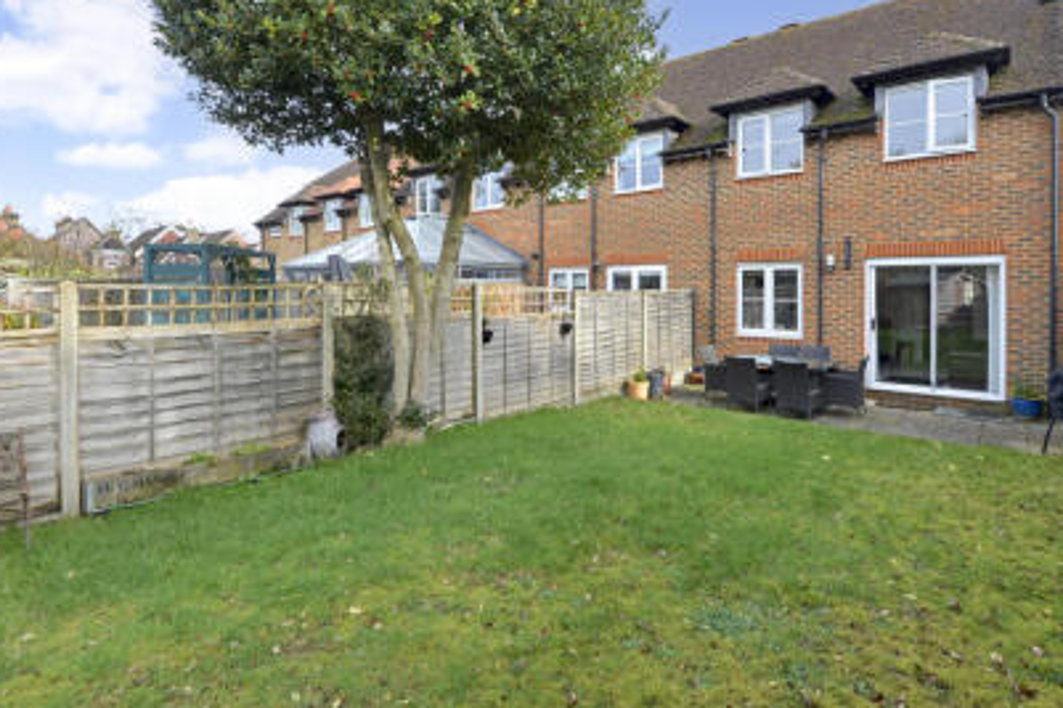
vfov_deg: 64.2
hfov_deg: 86.9
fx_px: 561
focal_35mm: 19
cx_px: 551
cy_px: 304
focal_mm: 16
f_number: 14
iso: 400
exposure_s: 1/60
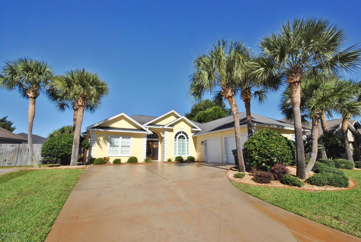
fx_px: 151
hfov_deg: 100.3
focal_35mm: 15
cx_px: 180
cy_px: 121
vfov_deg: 77.5
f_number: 20
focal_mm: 10
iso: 400
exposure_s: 1/200
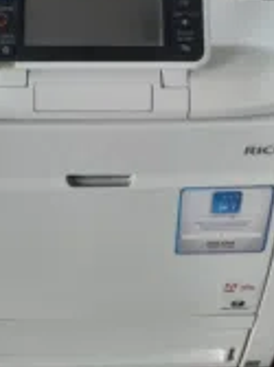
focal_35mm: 60
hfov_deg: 24.4
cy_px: 55
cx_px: 125
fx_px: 634
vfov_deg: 31.1
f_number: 2
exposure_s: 1/50
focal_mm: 4.6
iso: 320
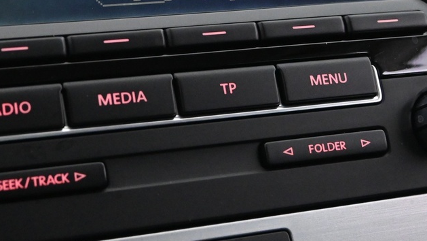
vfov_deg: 13.2
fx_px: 1031
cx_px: 122
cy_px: 13
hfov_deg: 23.2
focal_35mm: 91
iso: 3200
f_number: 4
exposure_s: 1/30
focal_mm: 22.5
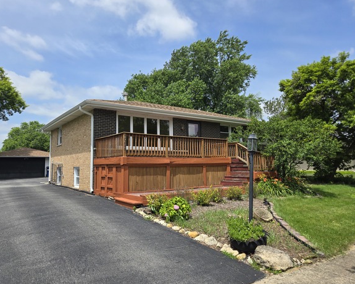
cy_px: 137
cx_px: 164
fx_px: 263
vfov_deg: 56.8
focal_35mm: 25
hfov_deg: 68.0
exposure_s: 1/1775
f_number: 1.8
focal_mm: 5.4
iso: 25
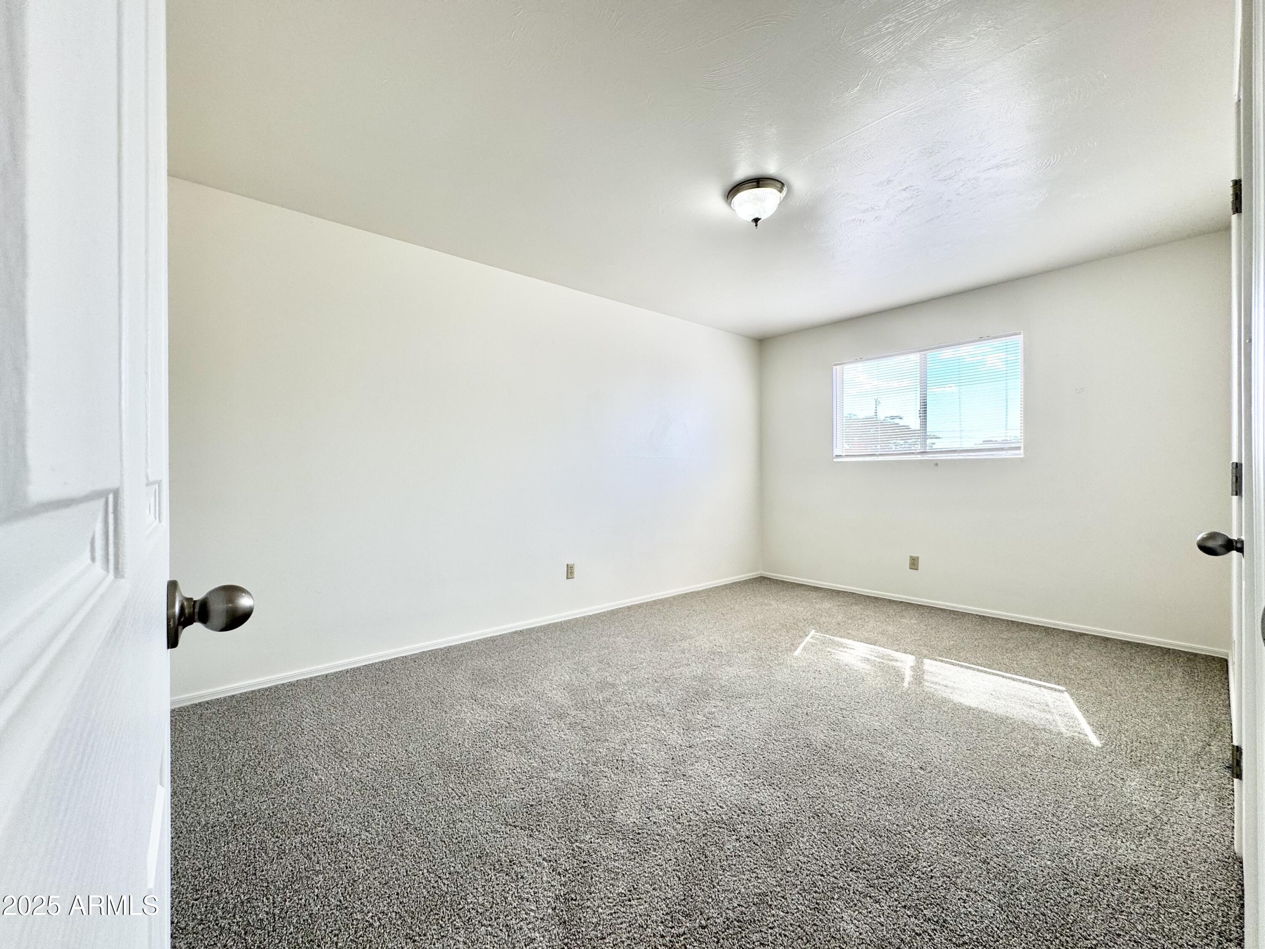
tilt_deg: -0.5
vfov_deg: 85.7
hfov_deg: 102.1
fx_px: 512
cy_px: 474
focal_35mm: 14
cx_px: 632
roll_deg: +0.0
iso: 40
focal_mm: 2.22
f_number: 2.2
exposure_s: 1/135
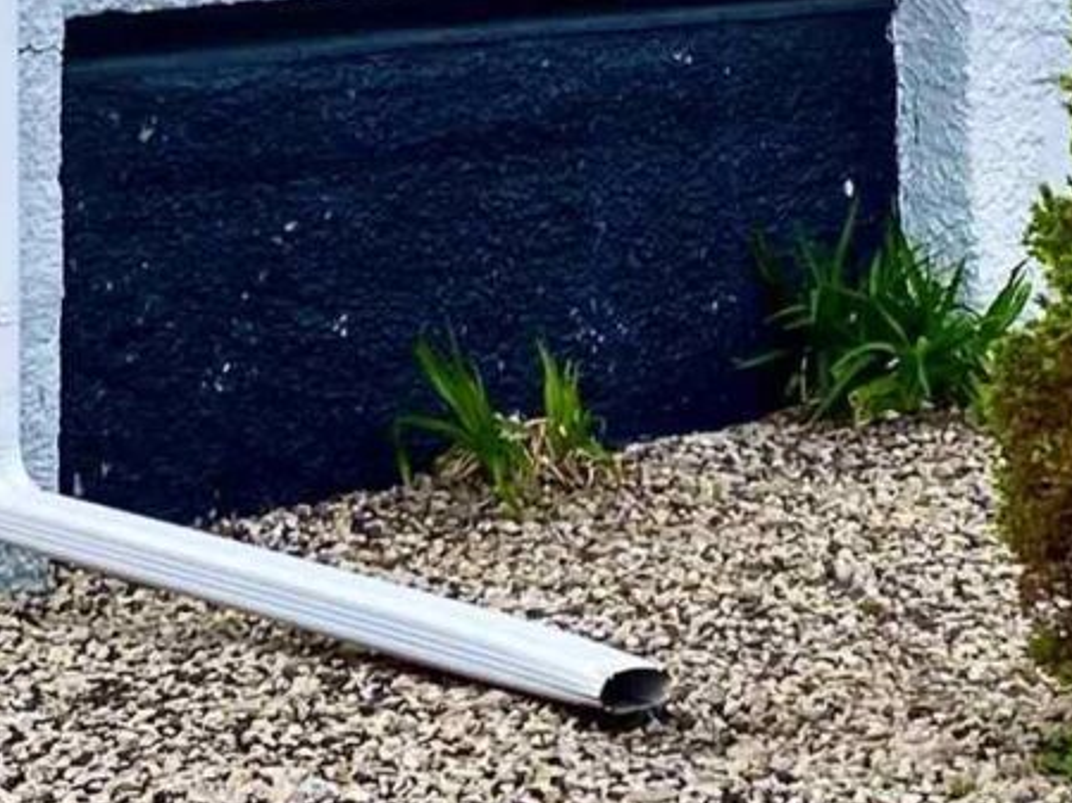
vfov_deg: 9.8
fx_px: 4581
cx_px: 679
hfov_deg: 13.3
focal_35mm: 148
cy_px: -353
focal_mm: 4.25
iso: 32
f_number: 1.8
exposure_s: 1/816
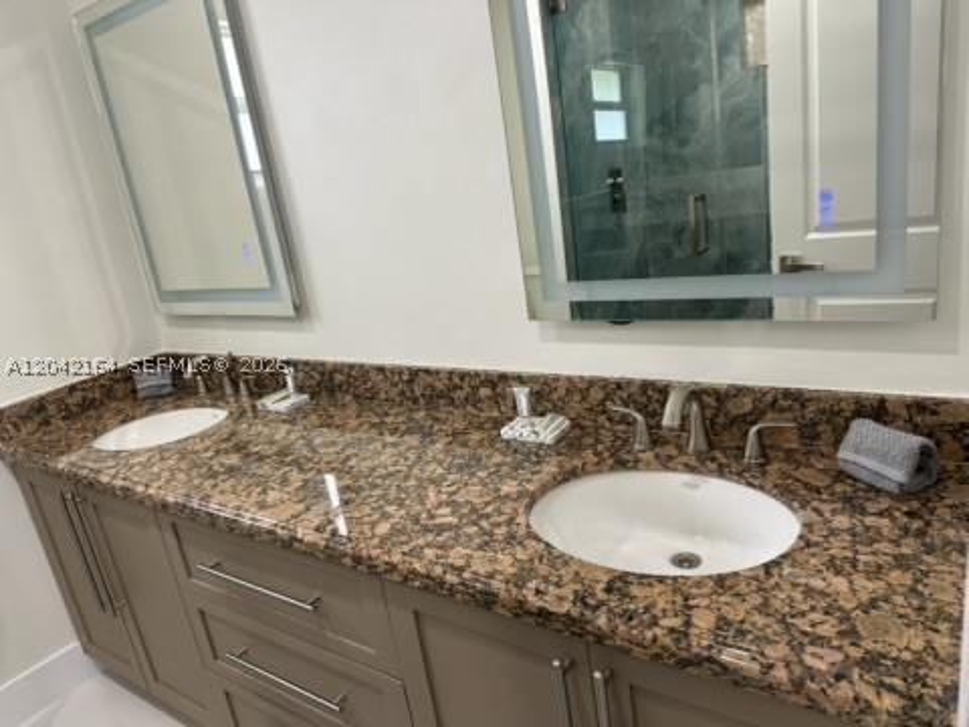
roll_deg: +9.3
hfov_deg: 71.6
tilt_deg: -16.2
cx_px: 484
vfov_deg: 56.8
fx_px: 672
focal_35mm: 24
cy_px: 364
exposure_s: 1/120
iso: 160
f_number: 1.78
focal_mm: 6.86
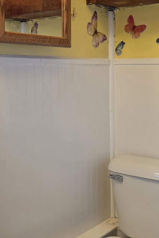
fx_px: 351
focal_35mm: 53
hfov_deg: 25.5
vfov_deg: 37.4
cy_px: 96
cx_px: 76
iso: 125
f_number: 1.7
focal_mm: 6.3
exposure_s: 1/120
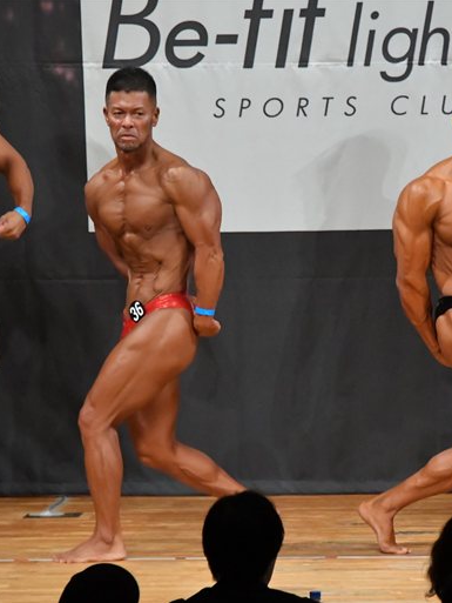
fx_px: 7205
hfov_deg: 3.6
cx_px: 354
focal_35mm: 414
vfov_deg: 4.8
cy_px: 301
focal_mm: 190
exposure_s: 1/400
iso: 8000
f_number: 5.6
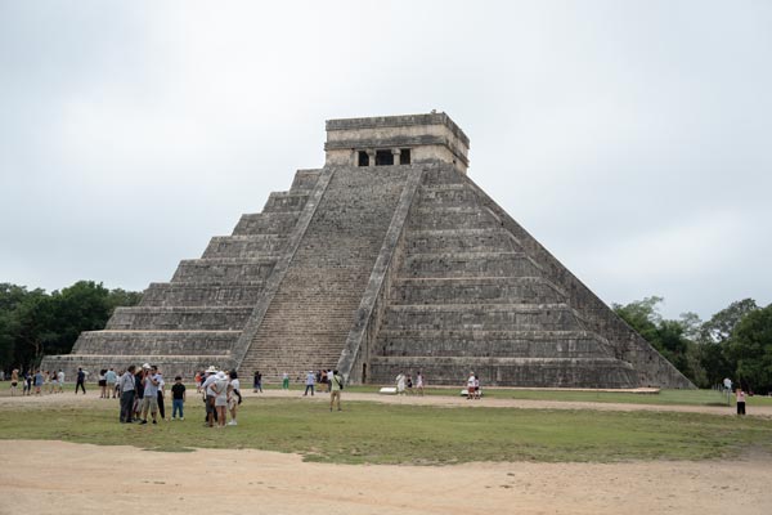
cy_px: 258
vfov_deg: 30.5
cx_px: 386
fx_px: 943
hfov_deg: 44.5
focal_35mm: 44
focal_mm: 44
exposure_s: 1/3200
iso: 250
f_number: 2.8
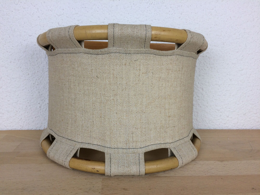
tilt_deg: -11.7
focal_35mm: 29
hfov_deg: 61.7
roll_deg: -0.6
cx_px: 130
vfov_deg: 48.2
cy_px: 98
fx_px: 218
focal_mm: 4.15
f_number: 2.2
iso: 50
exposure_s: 1/100
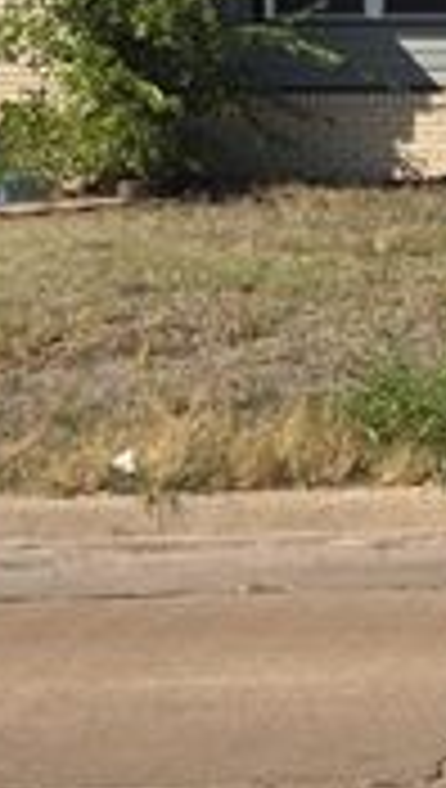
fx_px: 2868
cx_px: 1050
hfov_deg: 8.2
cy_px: -65
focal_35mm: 137
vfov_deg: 15.3
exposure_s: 1/7944
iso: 80
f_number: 1.7
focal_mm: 6.25
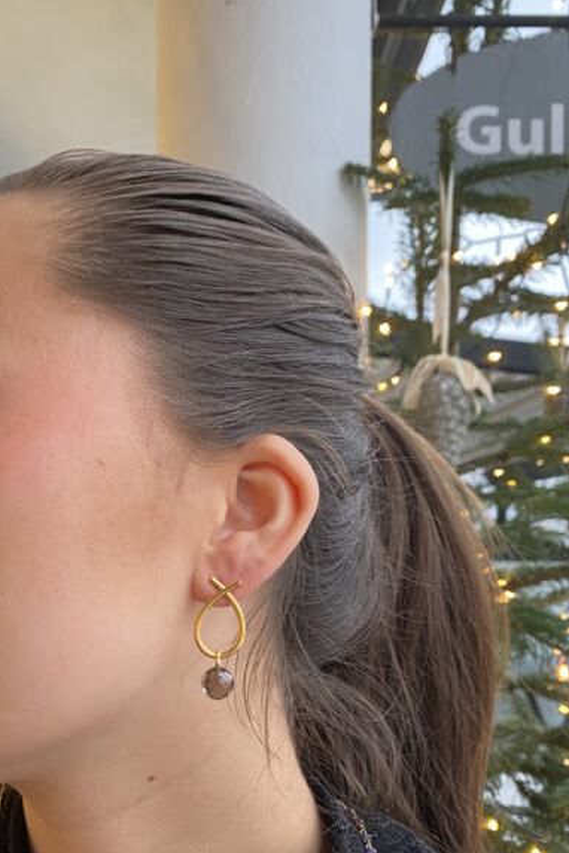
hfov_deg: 32.1
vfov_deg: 46.9
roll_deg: -1.3
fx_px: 972
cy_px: 549
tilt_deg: -1.2
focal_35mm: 41
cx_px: 150
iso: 200
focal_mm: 4.25
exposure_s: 1/60
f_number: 1.8
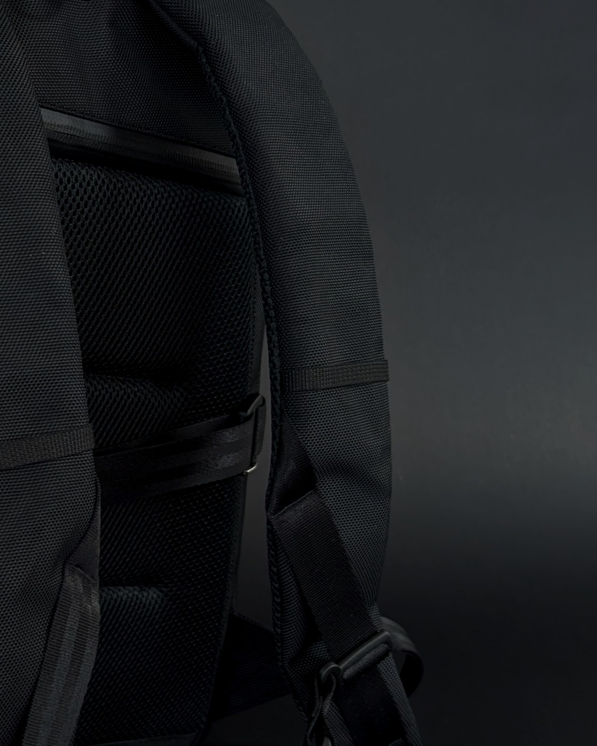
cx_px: -74
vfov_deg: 31.7
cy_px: 492
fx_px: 1303
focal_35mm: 59
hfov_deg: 24.0
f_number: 1.68
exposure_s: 1/90
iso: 573
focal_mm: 6.9
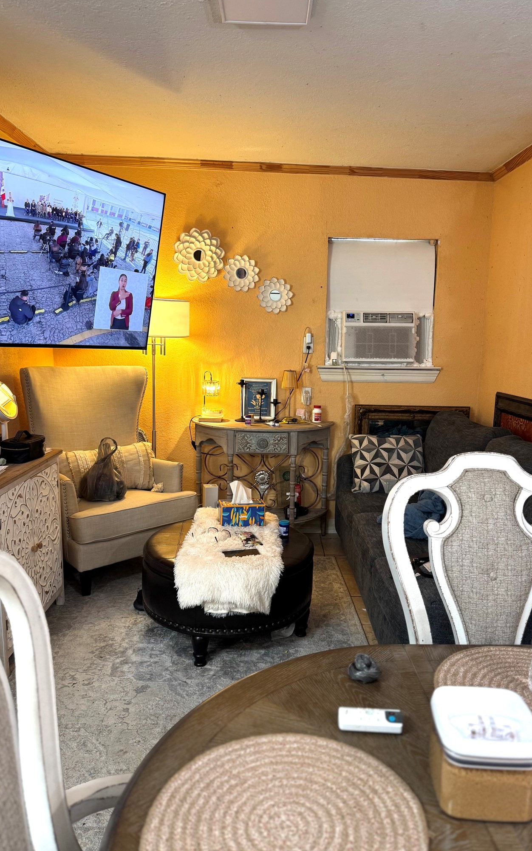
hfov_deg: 47.5
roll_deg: -1.0
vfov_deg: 70.4
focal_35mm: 26
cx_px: 299
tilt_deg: -9.6
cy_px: 432
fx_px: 603
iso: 160
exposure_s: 1/60
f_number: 1.78
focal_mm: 6.76
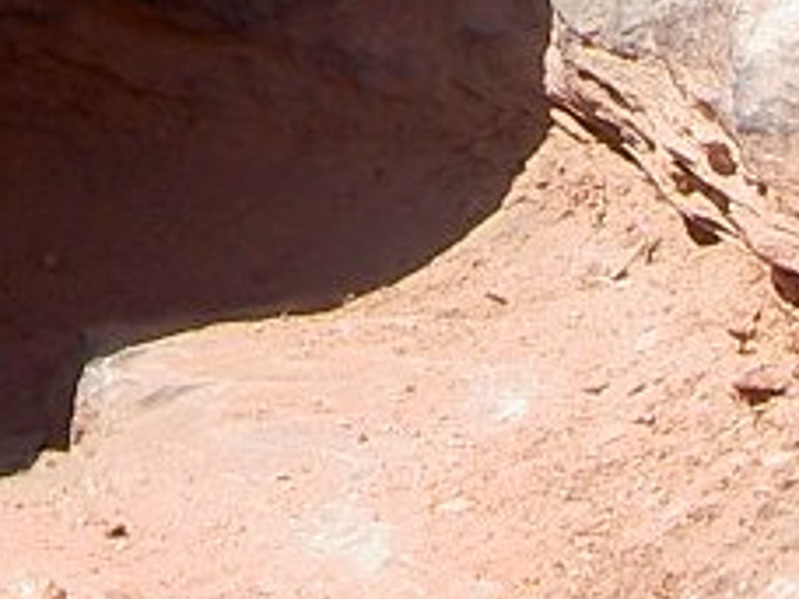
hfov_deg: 8.9
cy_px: -687
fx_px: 5124
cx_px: 49
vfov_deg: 6.5
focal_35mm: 222
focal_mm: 8
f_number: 4.7
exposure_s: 1/250
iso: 100
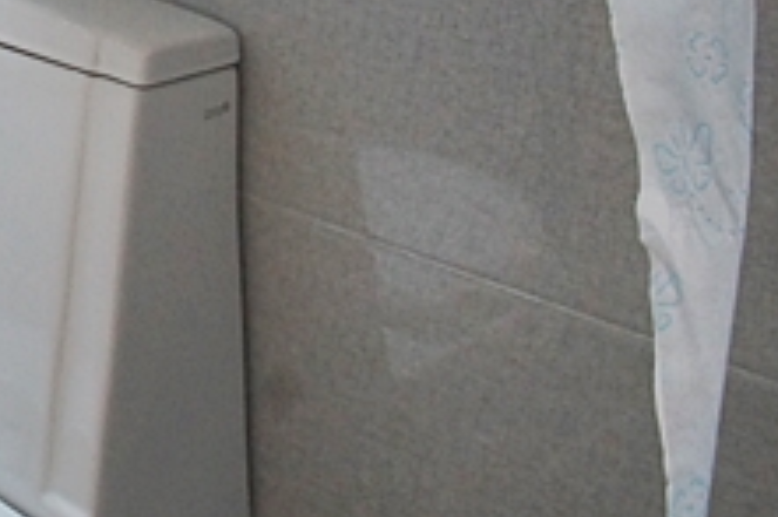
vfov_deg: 18.8
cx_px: -479
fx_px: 1292
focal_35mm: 60
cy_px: -345
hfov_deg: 23.9
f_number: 9
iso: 800
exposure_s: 1/20
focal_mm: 11
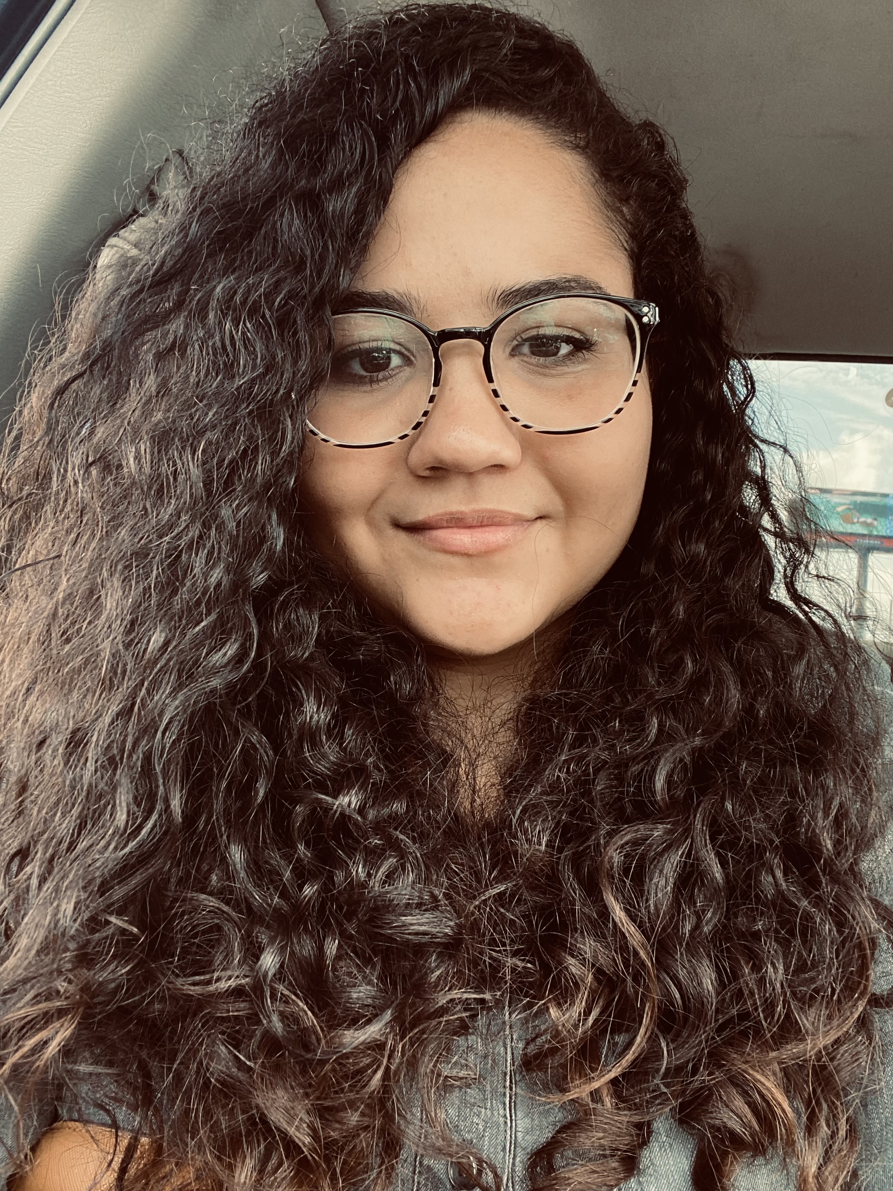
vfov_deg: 60.0
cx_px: 446
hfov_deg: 46.8
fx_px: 1032
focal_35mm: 30
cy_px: 596
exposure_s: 1/122
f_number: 2.2
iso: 64
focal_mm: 2.71
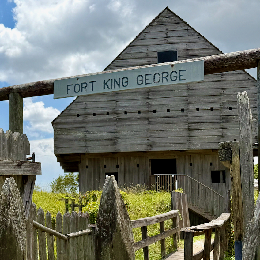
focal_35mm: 45
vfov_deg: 36.9
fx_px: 382
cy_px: 187
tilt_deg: +4.4
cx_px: 17
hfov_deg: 35.0
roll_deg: +1.1
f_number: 1.78
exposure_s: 1/4975
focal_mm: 6.76
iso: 80
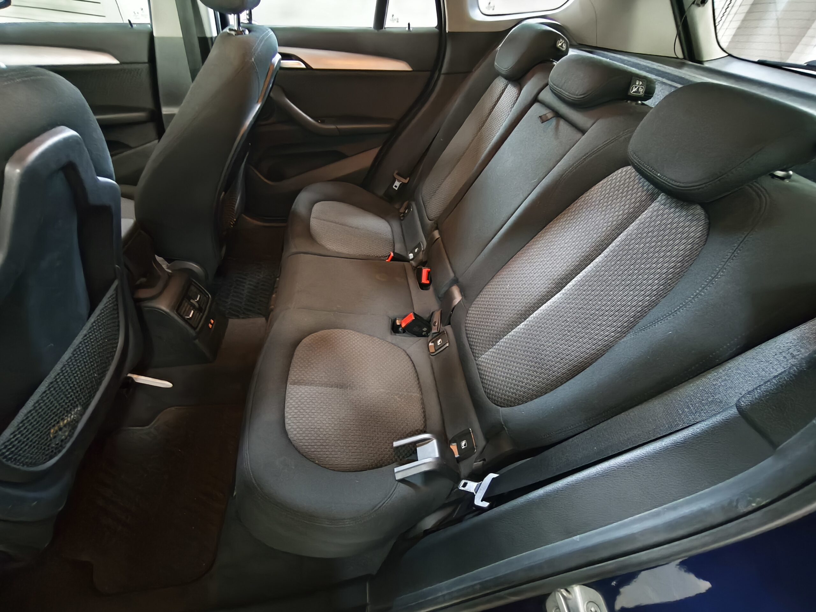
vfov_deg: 81.7
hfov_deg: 98.2
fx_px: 354
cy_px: 306
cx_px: 408
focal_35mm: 15
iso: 3200
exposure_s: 1/10
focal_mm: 1.91
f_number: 2.2
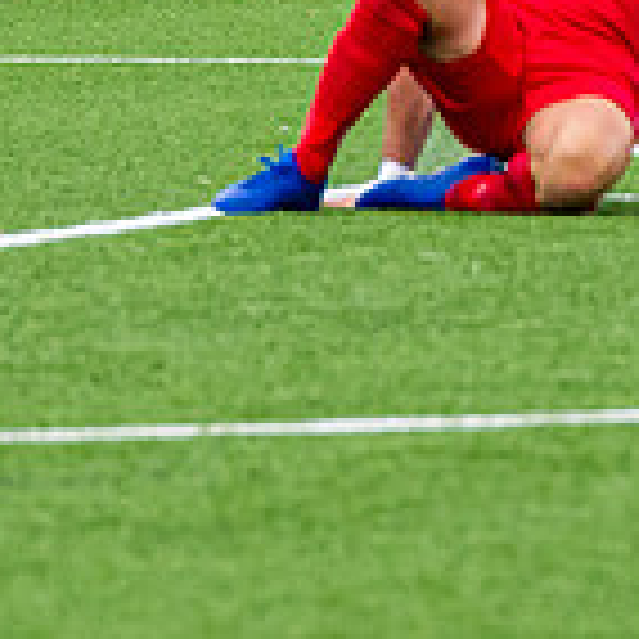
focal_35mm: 1024
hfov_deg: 1.7
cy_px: -231
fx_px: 21386
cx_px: 280
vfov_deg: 1.7
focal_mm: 110
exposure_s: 1/1250
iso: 400
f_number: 4
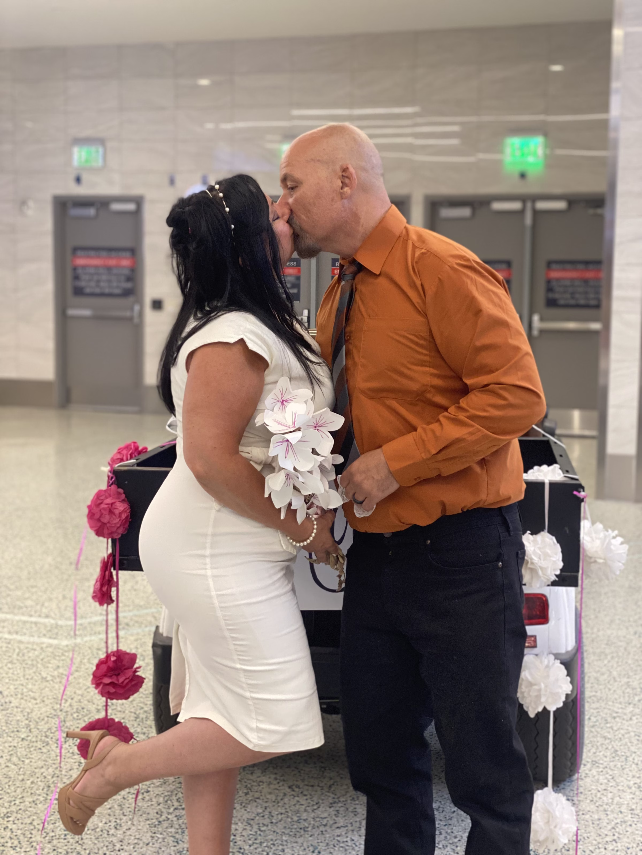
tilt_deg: -5.4
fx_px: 1286
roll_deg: -1.3
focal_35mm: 52
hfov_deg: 28.0
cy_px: 428
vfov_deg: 36.8
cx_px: 321
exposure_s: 1/38
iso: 200
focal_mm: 6
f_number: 2
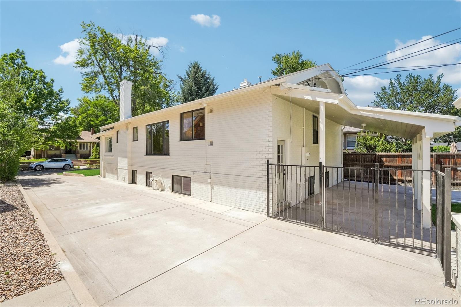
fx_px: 192
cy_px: 154
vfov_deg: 77.3
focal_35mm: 15
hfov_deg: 100.4
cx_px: 230
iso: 800
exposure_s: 1/1250
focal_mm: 10
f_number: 8
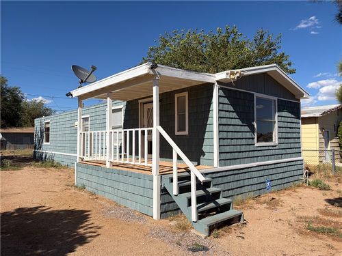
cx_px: 171
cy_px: 128
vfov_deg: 53.1
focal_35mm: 26
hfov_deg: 67.3
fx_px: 257
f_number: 1.6
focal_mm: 5.96
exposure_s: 1/5348
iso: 50
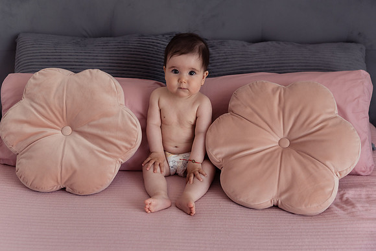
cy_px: 119
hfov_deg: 44.2
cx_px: 178
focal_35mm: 44
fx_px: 463
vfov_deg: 30.3
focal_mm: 42
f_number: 3.2
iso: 800
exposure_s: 1/250
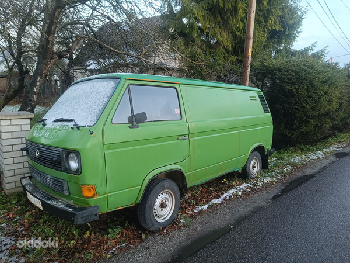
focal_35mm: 24
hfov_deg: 71.6
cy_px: 132
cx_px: 175
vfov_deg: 56.8
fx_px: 243
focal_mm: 5.59
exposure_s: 1/50.1
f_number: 1.88
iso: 407
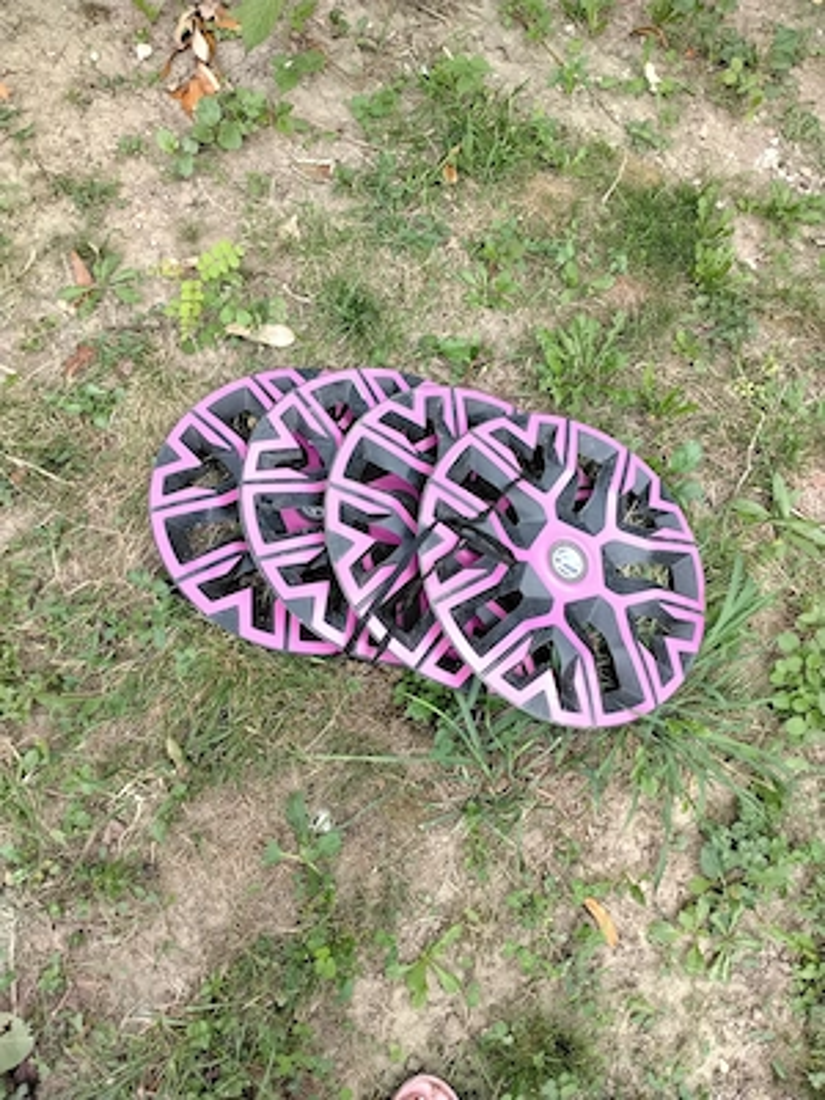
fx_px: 858
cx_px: 412
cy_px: 550
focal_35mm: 27
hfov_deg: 51.4
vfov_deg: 65.3
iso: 278
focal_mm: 4.05
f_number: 1.8
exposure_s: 1/100
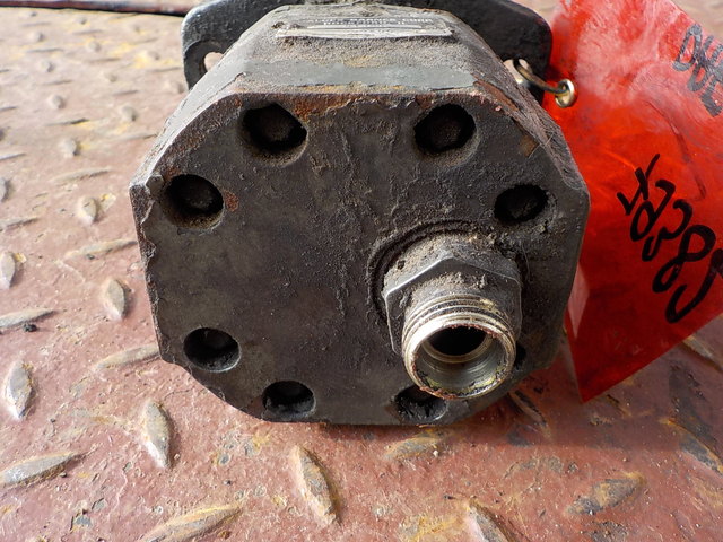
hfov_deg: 60.0
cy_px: 271
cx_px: 362
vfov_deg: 46.8
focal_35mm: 30
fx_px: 627
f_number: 3.3
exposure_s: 1/125
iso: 125
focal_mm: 4.1
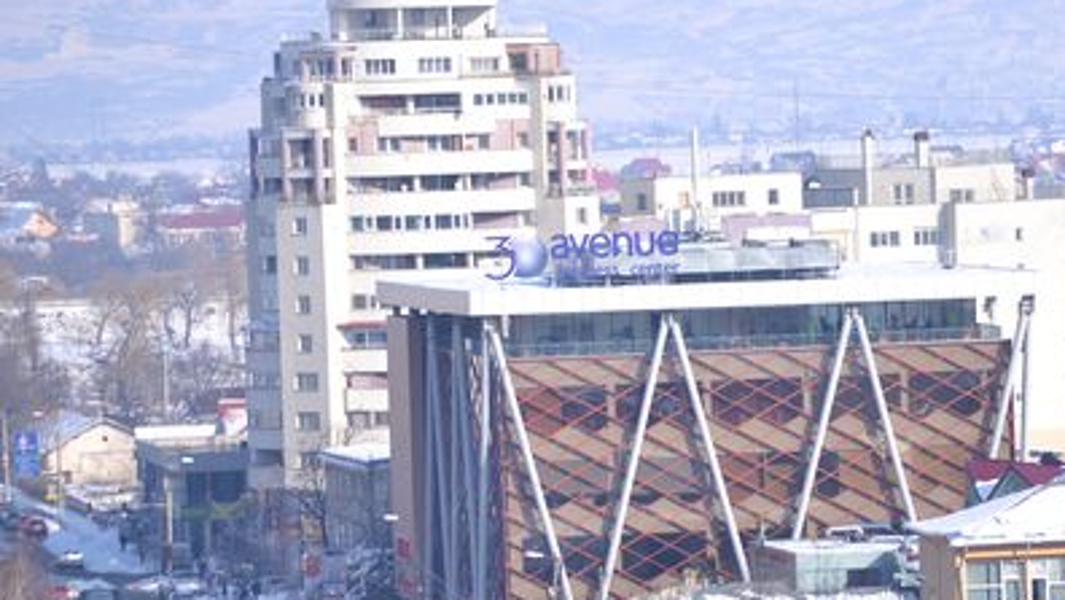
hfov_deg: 7.1
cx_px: 688
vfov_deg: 4.0
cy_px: 413
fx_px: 8615
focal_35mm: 305
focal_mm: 120
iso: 100
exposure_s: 1/500
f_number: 5
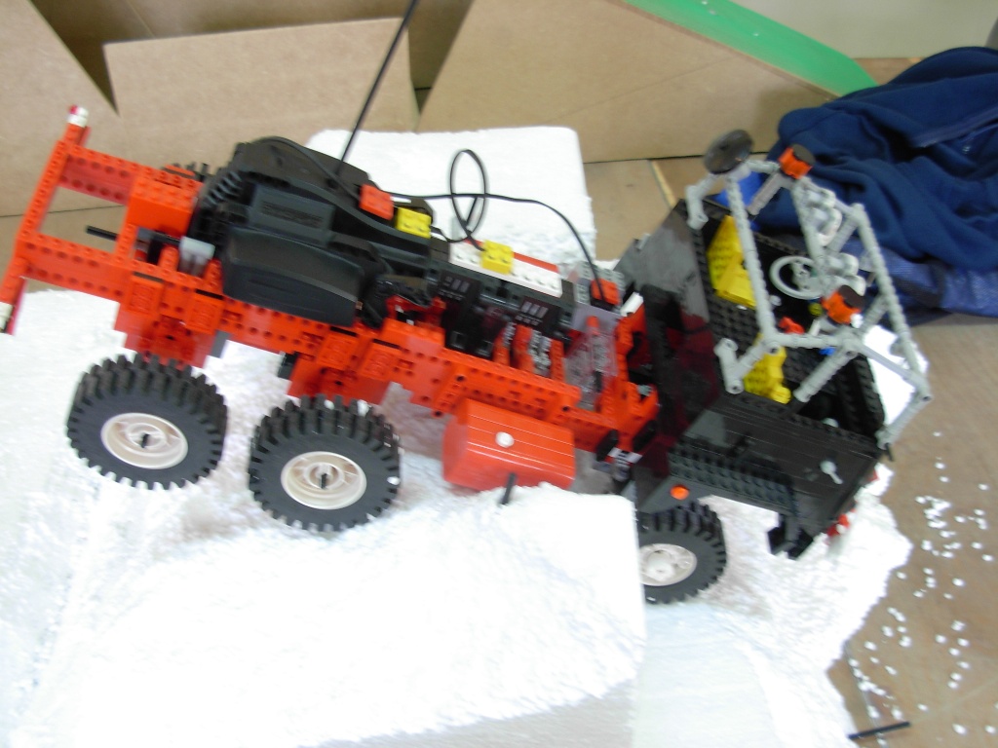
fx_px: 1096
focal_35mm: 38
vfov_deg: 37.7
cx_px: 499
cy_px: 374
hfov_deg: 49.0
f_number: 2.9
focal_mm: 6.3
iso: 79
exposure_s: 1/4.7
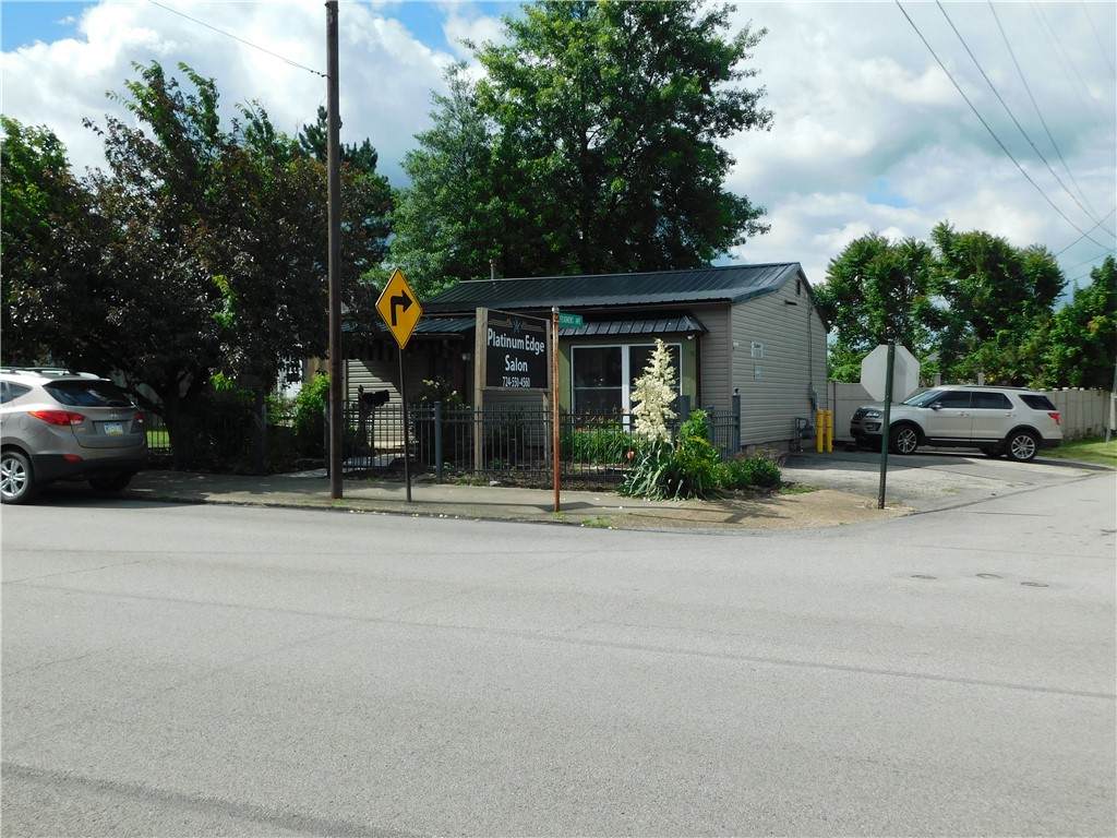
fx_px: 1162
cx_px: 558
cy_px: 419
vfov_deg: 39.7
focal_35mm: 36
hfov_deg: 51.4
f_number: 7
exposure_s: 1/400
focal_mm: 6.3
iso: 125
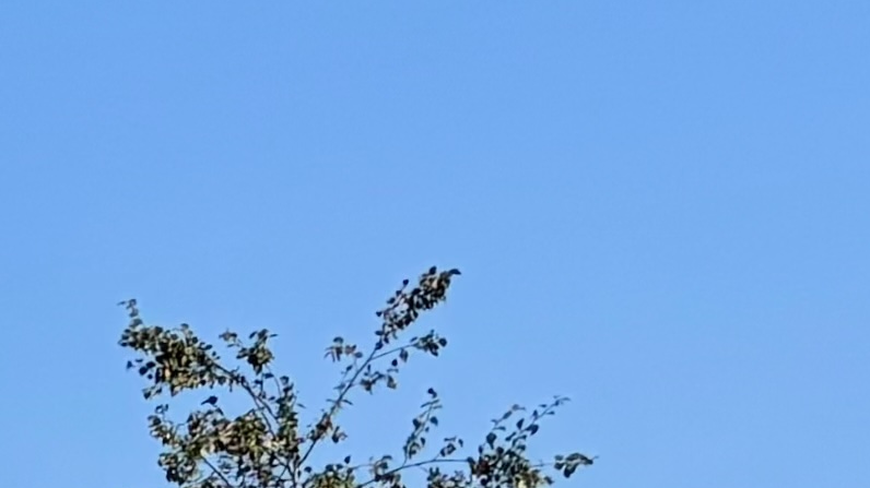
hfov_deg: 8.9
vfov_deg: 6.5
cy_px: 408
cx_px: -1935
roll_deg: -2.6
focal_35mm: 185
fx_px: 4266
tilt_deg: +15.6
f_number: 1.6
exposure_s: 1/3311
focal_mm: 5.96
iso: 50
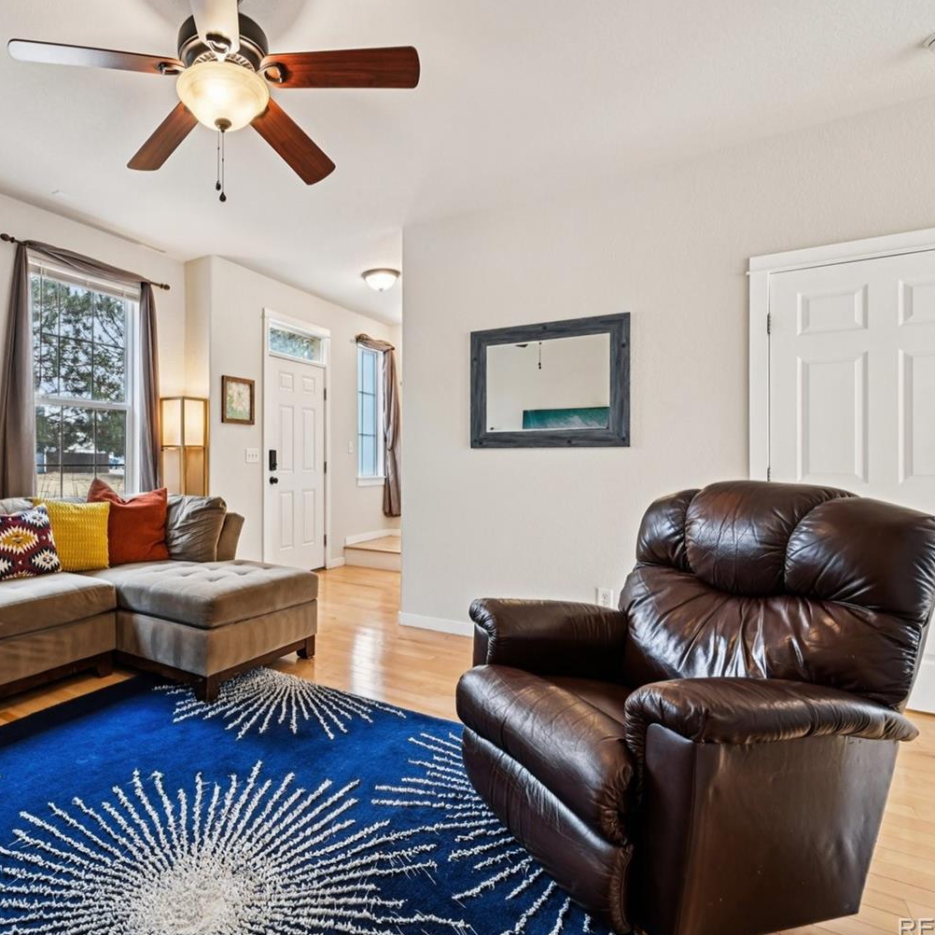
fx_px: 581
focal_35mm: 19
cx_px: 302
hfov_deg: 75.0
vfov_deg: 77.7
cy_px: 451
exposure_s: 1/8
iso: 400
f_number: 11
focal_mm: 14
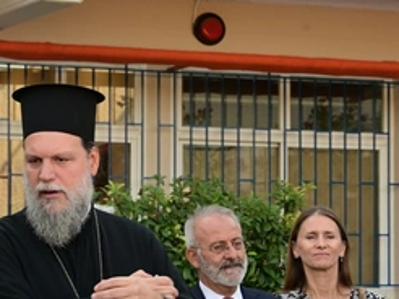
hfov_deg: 10.6
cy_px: 223
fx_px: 2107
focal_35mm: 183
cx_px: 509
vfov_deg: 8.1
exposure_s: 1/60
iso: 250
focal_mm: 72
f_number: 9
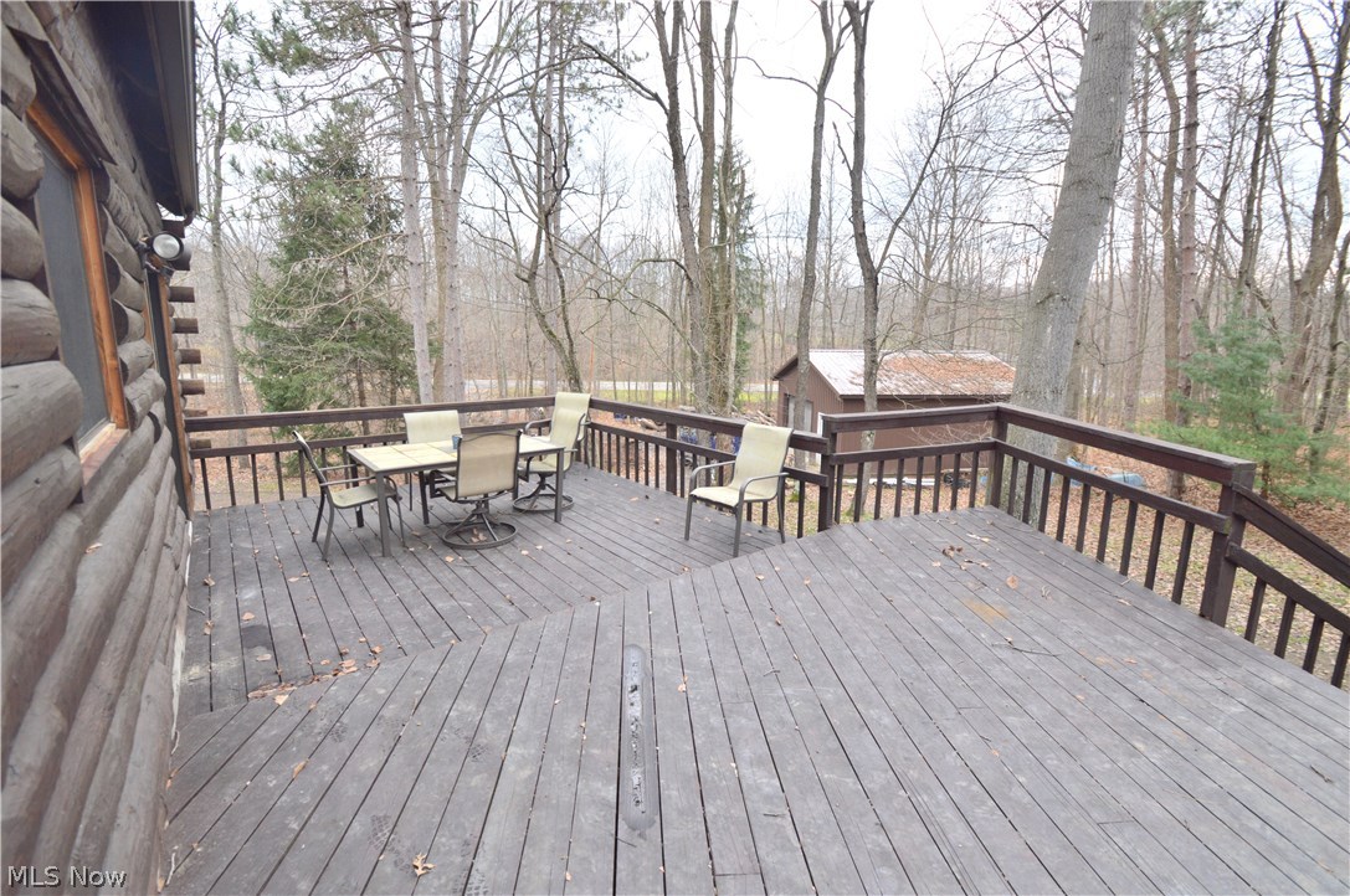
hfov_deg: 100.5
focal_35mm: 15
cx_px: 675
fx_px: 562
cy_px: 448
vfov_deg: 77.2
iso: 400
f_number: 5.6
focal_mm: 10
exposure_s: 1/125
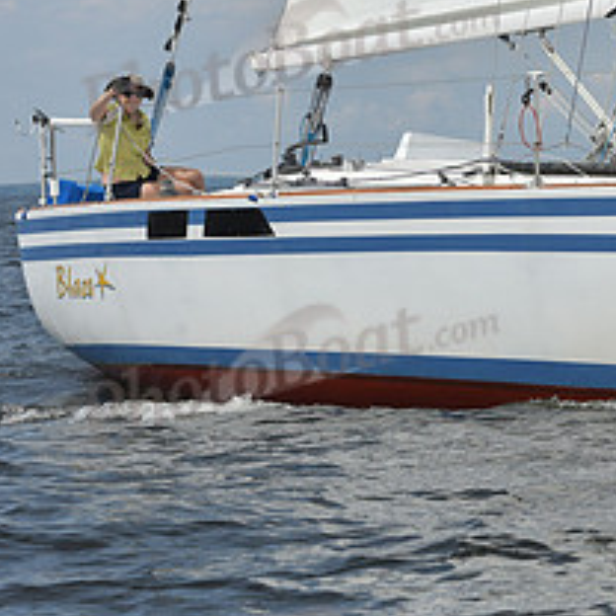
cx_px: 654
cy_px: 170
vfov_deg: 9.8
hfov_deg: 9.7
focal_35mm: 178
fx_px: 3584
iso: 320
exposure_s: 1/1250
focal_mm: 75
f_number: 10
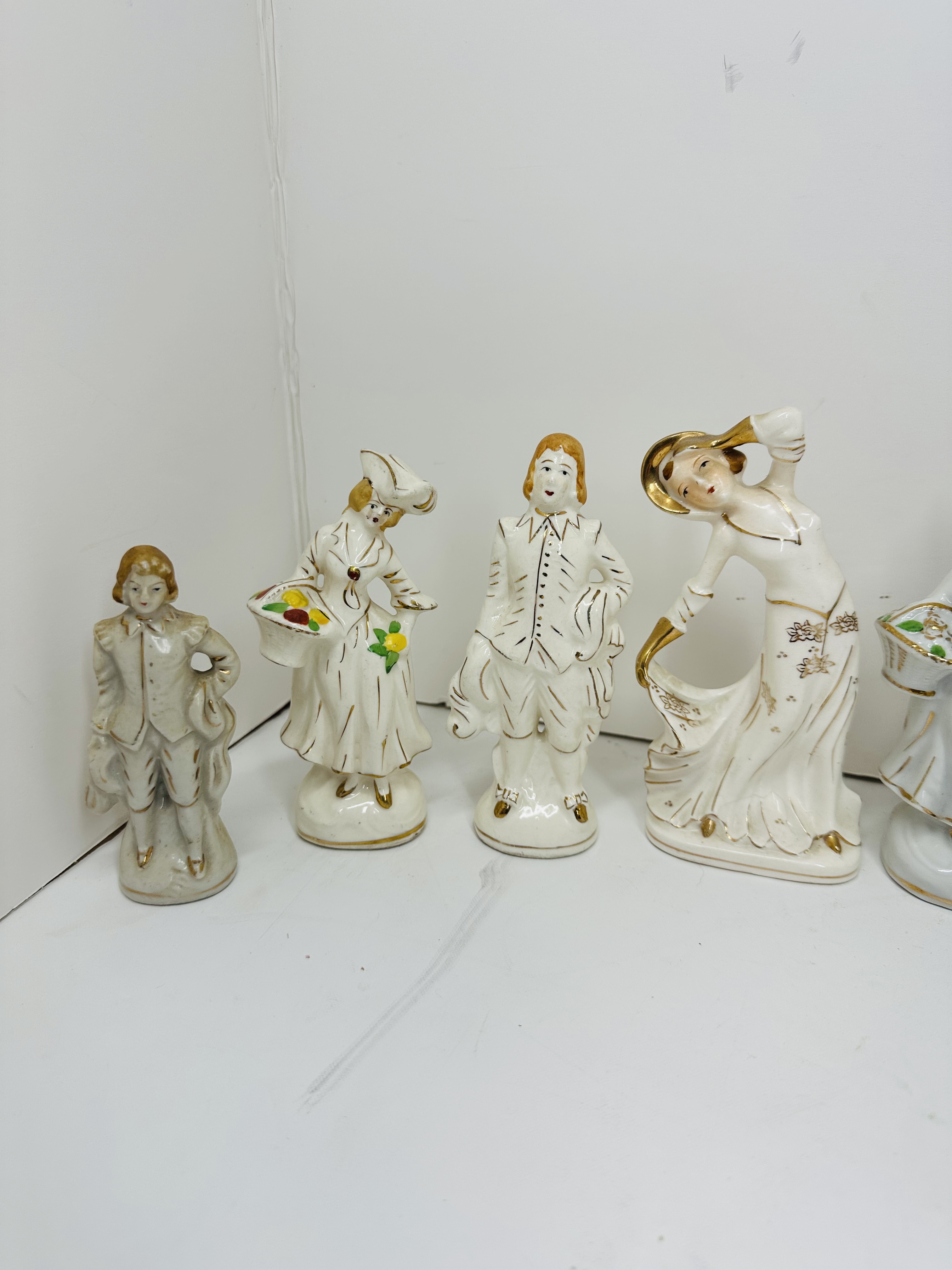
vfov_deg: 71.6
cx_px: 476
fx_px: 880
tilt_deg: -20.5
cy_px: 635
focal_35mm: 24
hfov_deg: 56.8
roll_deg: -1.0
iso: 80
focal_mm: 6.86
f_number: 1.78
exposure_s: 1/1692
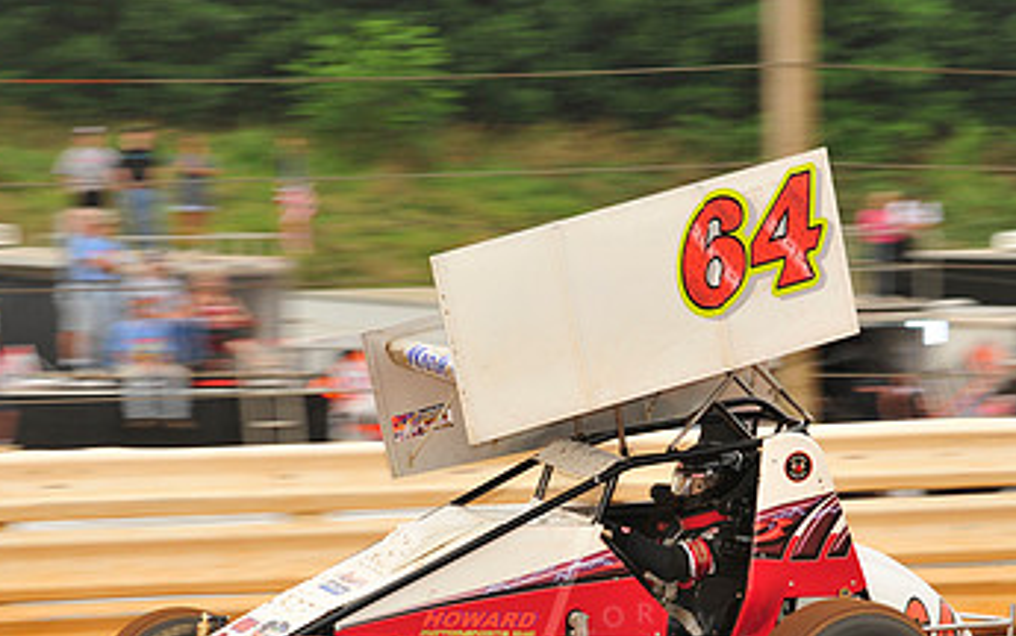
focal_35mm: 248
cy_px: 509
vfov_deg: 5.3
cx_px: 645
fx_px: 6870
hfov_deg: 8.5
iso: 640
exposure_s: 1/320
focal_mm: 145
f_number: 7.1
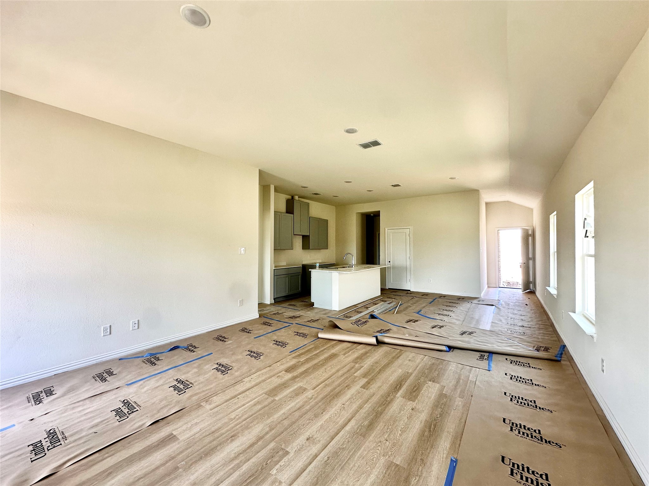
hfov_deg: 102.1
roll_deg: -1.0
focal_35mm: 14
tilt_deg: +2.0
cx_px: 324
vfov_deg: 85.7
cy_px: 243
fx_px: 262
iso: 100
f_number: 2.2
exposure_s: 1/99
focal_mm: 2.22
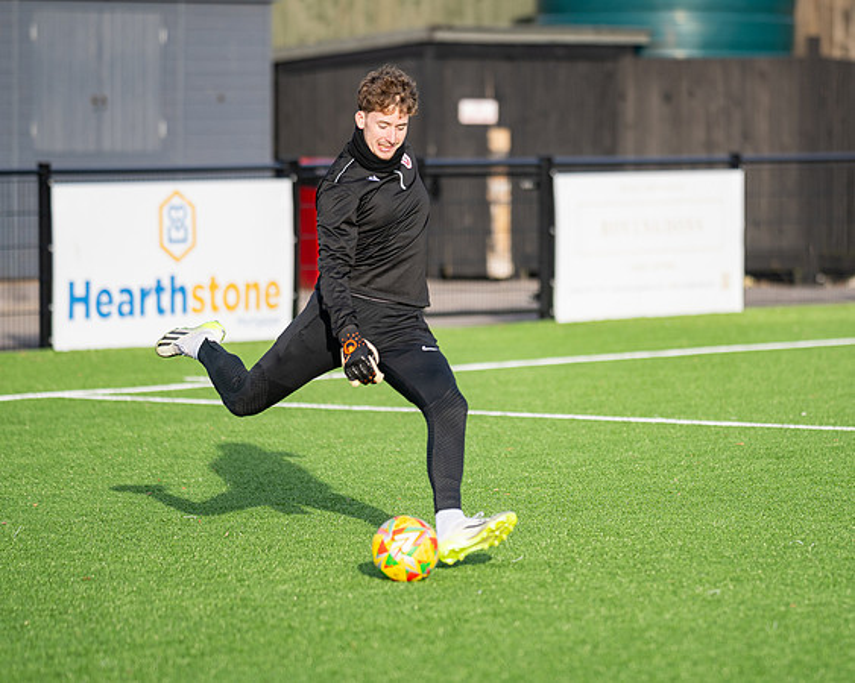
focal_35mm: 228
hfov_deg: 8.5
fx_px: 5757
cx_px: 513
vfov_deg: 6.8
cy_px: 342
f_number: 1.8
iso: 100
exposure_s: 1/2500
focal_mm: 135
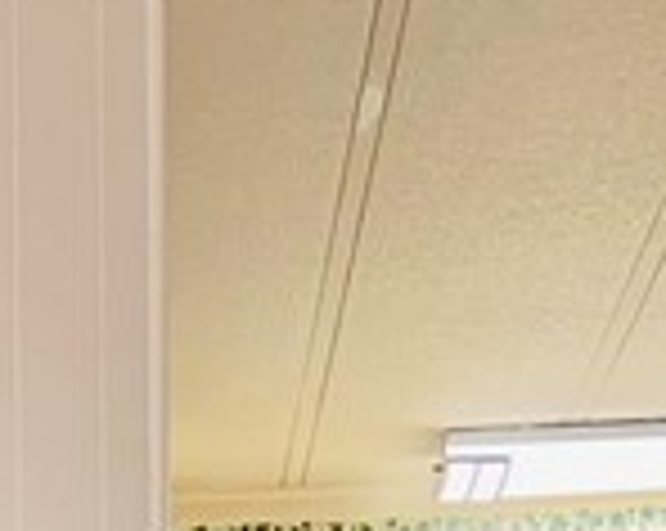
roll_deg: +0.3
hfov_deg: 10.6
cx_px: -292
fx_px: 3465
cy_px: 1480
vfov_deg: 7.8
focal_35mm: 176
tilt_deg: -0.4
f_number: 1.5
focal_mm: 5.7
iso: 100
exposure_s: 1/59
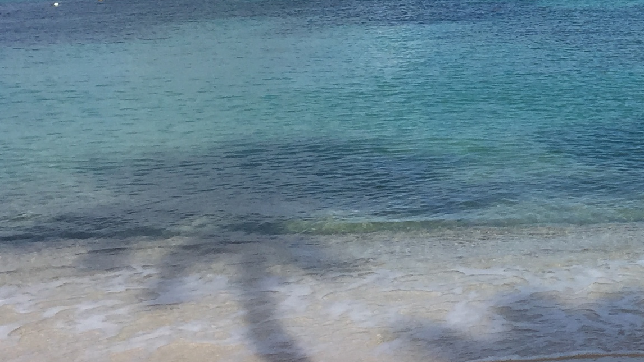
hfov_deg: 21.4
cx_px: 845
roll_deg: -1.8
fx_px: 1537
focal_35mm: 90
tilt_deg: +1.0
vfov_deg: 12.8
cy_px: -178
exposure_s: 1/3049
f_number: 2.2
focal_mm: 4.15
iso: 32
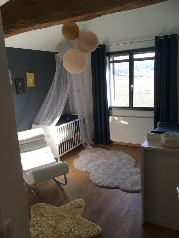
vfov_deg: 61.7
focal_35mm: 29
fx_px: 200
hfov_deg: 48.2
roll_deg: +4.3
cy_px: 119
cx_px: 90
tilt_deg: -11.4
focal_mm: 4.15
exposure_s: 1/100
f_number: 2.2
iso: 32
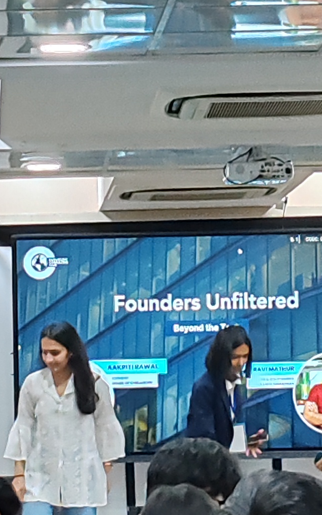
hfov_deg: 5.8
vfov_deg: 9.3
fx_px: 3160
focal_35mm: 225
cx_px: 165
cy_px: 126
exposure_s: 1/100
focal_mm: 6.12
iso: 1000
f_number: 1.9
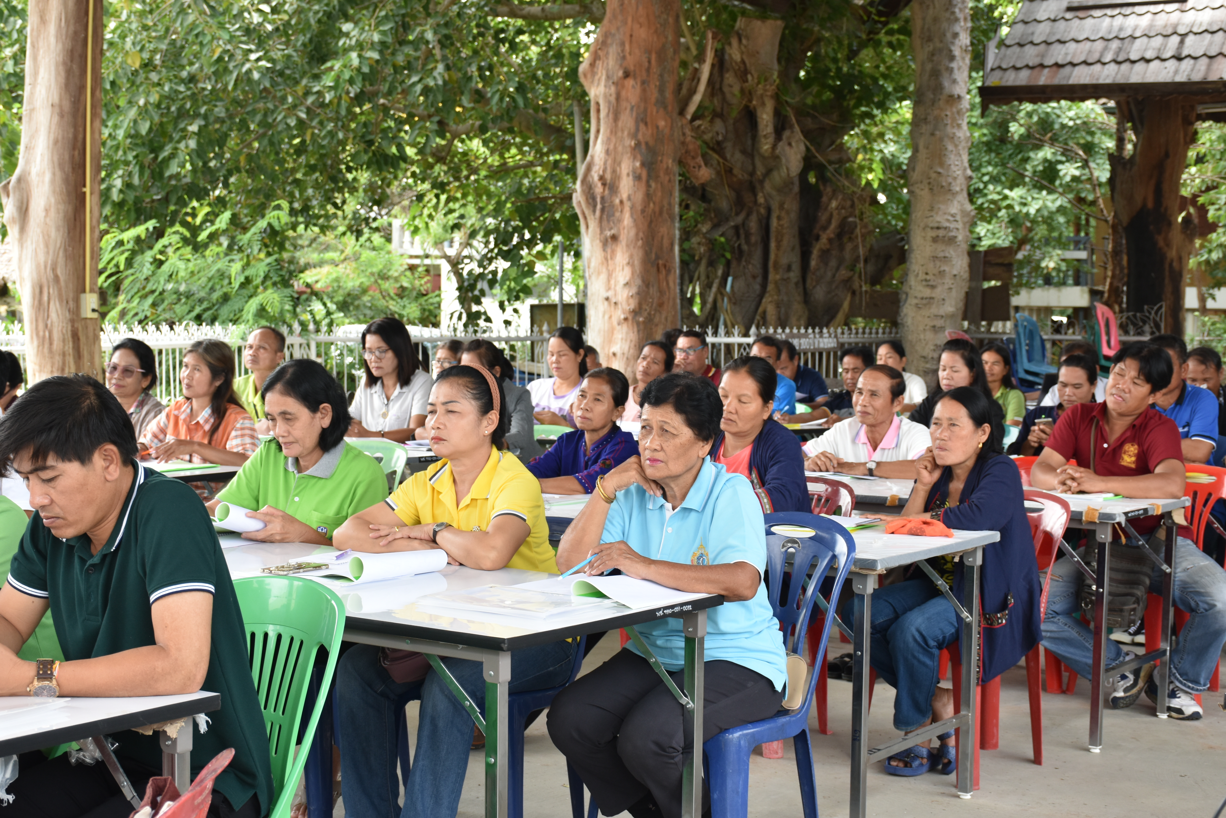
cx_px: 613
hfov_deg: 35.1
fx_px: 1941
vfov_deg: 23.8
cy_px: 409
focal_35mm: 57
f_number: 6.3
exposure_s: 1/160
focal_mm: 38
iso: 400
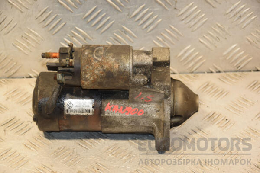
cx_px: 130
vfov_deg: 11.4
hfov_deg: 17.1
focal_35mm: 120
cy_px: 86
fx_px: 867
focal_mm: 80
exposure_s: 1/125
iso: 800
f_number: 5.3
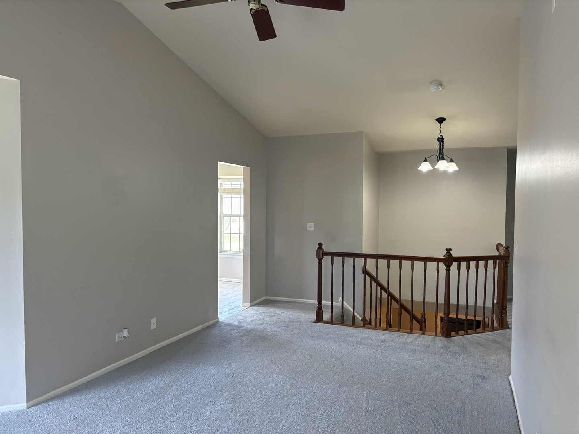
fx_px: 435
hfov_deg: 67.3
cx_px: 290
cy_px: 217
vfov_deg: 53.1
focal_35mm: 26
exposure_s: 1/120
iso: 160
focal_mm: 5.96
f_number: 1.6
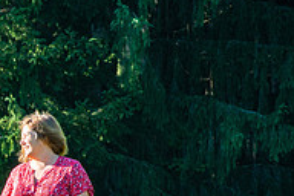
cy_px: 240
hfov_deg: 4.0
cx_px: -98
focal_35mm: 514
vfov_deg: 2.7
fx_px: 4197
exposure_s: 1/250
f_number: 8
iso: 200
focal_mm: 170
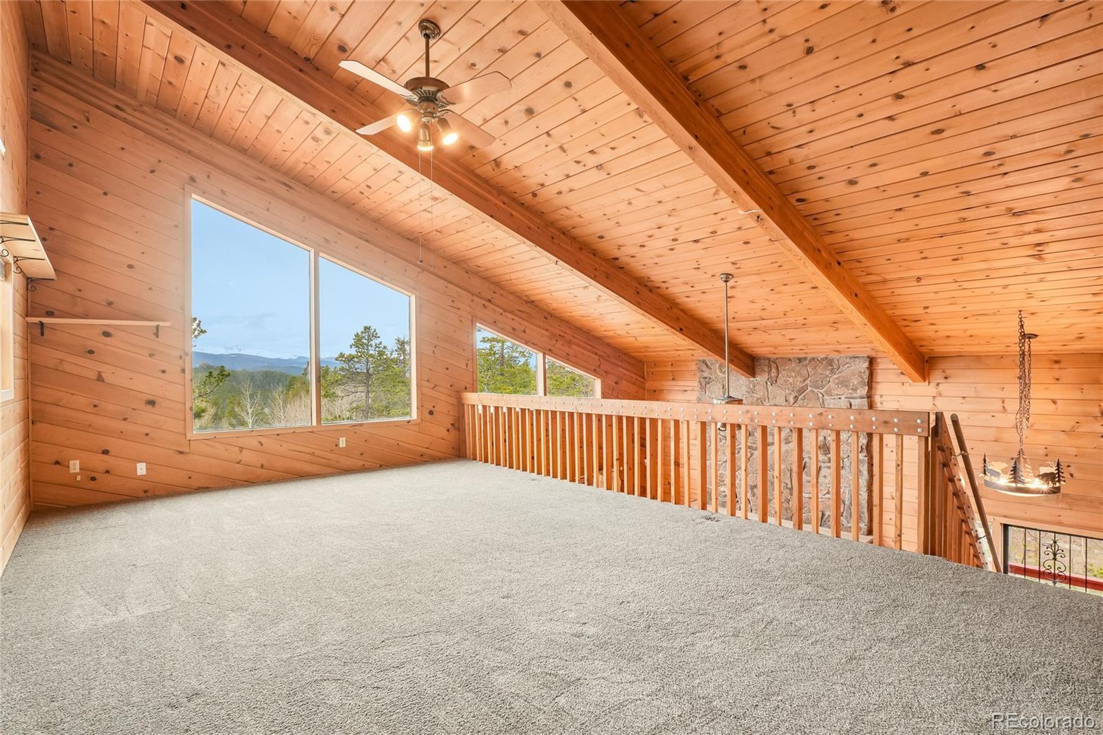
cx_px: 552
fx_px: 505
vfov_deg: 72.0
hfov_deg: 95.0
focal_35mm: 16
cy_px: 368
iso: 320
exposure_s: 1/30
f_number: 8
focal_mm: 11
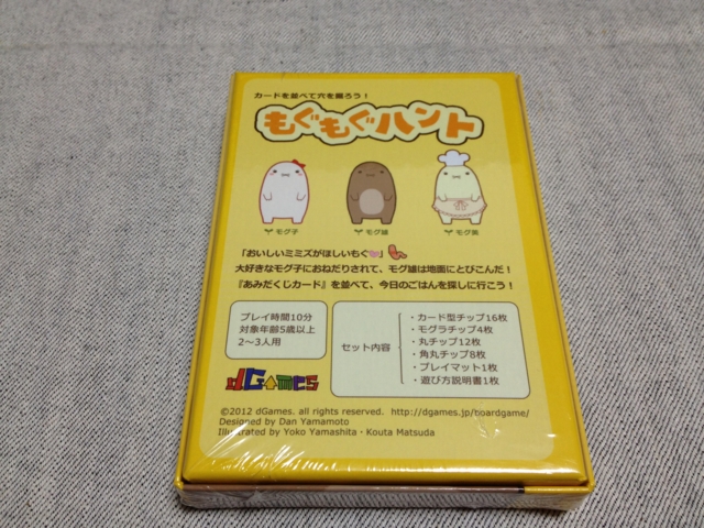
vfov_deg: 40.7
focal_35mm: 35
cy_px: 264
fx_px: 712
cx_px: 352
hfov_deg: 52.6
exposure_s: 1/24
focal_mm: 4.28
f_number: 2.4
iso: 50
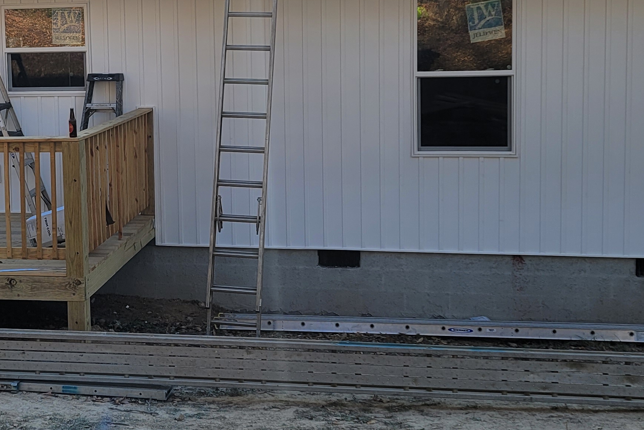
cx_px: 178
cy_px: 107
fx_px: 1073
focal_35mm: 60
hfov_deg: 32.9
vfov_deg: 22.4
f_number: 1.8
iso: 20
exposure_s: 1/458
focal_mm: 7
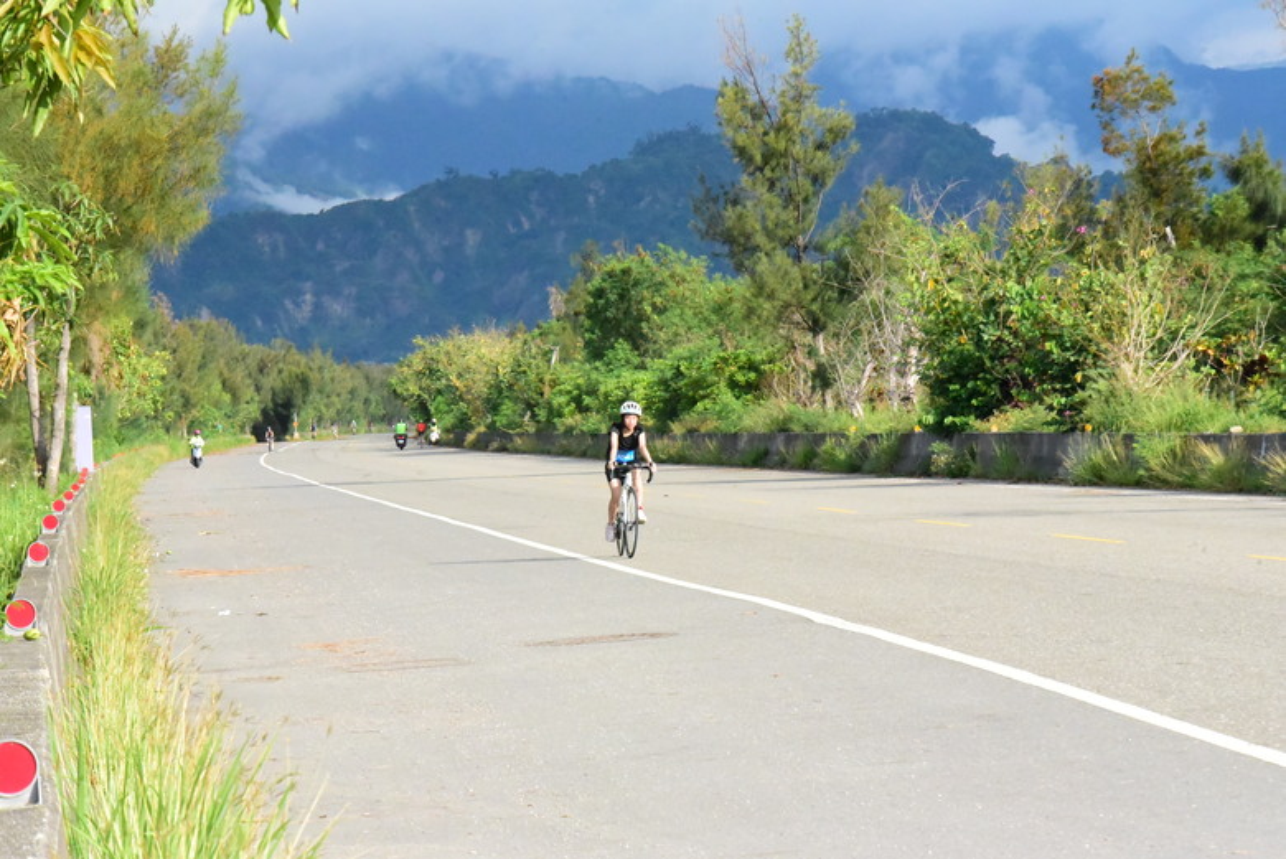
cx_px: 643
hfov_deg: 12.4
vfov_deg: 8.3
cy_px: 430
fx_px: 5897
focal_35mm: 165
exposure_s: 1/4000
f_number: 20
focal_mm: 165
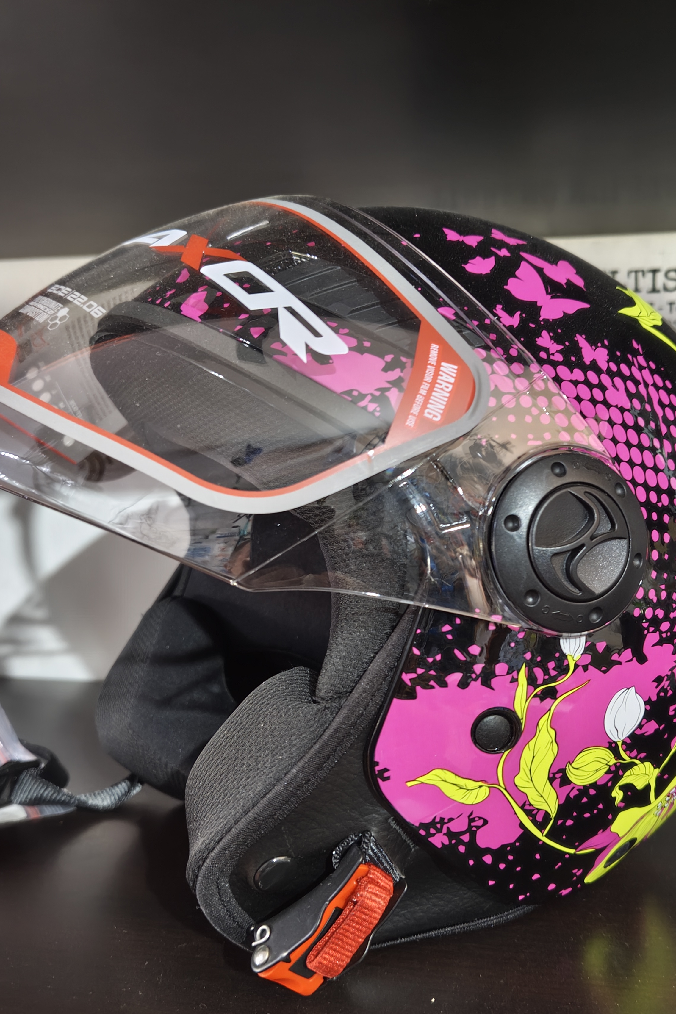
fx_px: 845
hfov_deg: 43.2
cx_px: 428
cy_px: 541
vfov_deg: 61.9
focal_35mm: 30
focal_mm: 5.56
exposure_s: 1/16.7
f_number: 1.88
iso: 3279
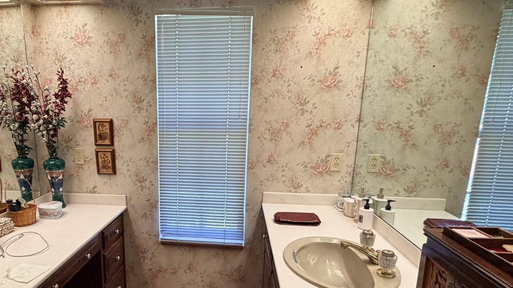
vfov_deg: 47.4
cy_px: 175
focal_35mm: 24
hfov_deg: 75.3
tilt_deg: -10.7
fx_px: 326
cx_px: 200
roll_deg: -2.0
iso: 200
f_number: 2.2
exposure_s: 1/60
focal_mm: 2.22
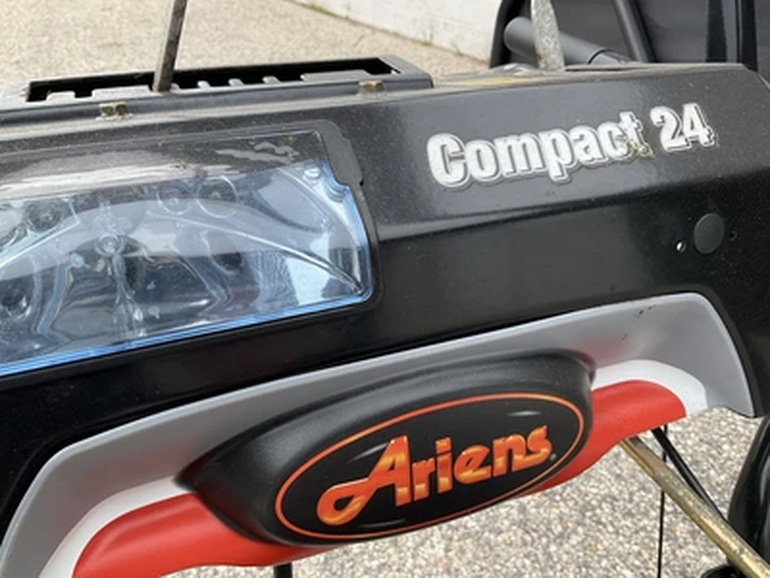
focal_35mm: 29
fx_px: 645
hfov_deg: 61.7
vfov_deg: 48.2
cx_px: 385
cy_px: 289
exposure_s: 1/450
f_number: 1.8
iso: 25
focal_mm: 3
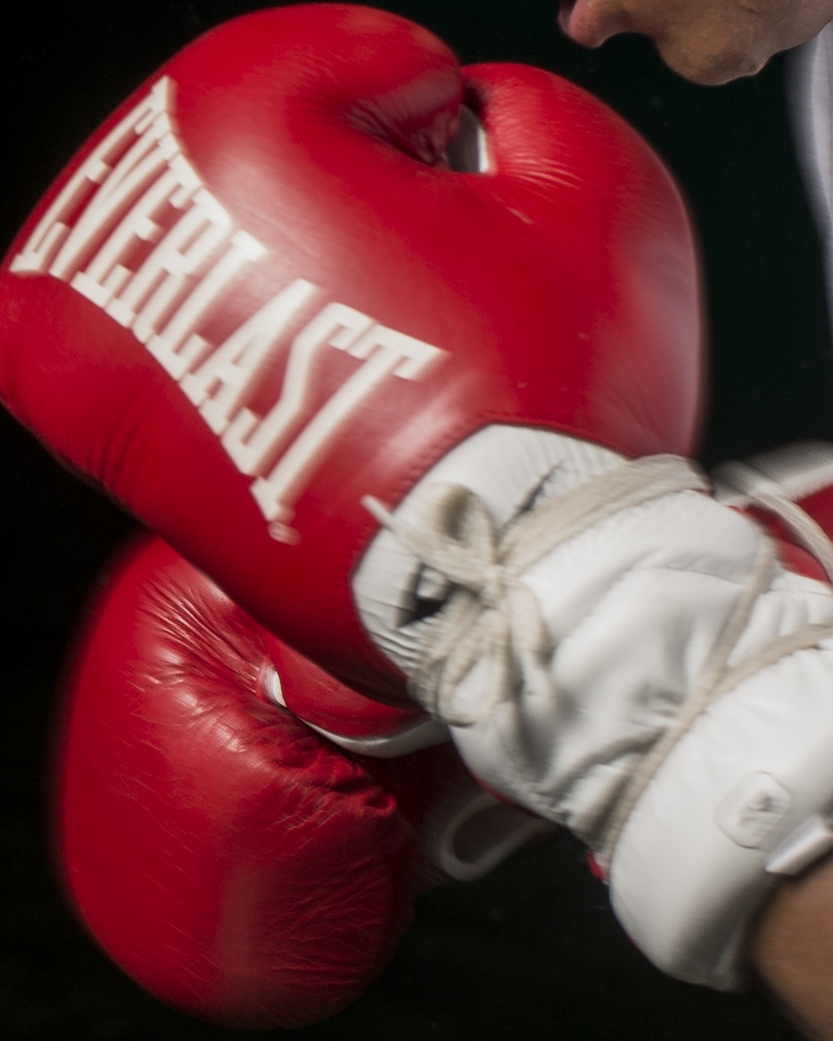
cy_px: 279
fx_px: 7456
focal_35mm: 242
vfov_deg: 8.0
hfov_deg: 6.3
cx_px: -477
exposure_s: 1/125
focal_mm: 50
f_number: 5.6
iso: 200
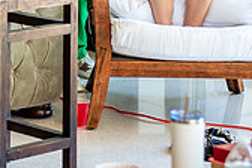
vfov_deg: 6.5
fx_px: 1456
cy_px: -103
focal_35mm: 208
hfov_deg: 9.8
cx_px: -39
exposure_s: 1/100
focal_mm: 58
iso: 640
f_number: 3.2
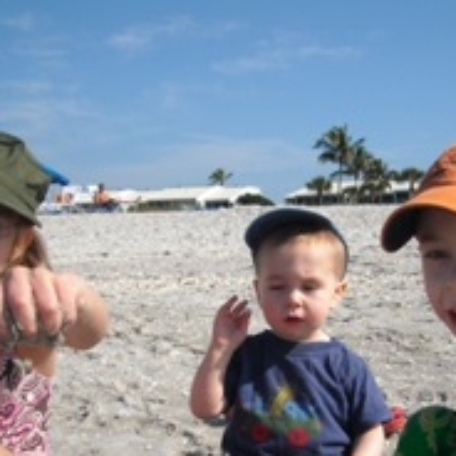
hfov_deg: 27.7
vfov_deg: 27.4
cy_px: 330
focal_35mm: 62
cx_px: 265
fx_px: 924
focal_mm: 5.7
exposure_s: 1/402
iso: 64
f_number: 5.6
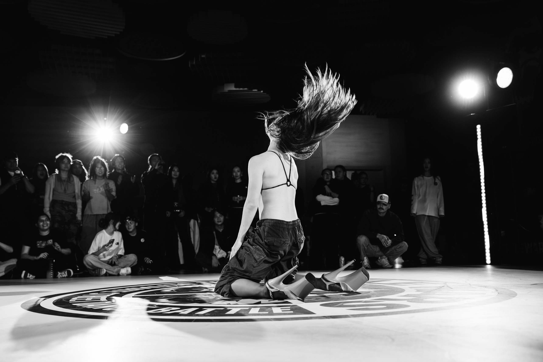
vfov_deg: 38.9
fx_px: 513
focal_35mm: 34
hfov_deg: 55.8
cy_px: 181
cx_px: 272
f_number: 2.8
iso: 3200
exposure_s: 1/800
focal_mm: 34
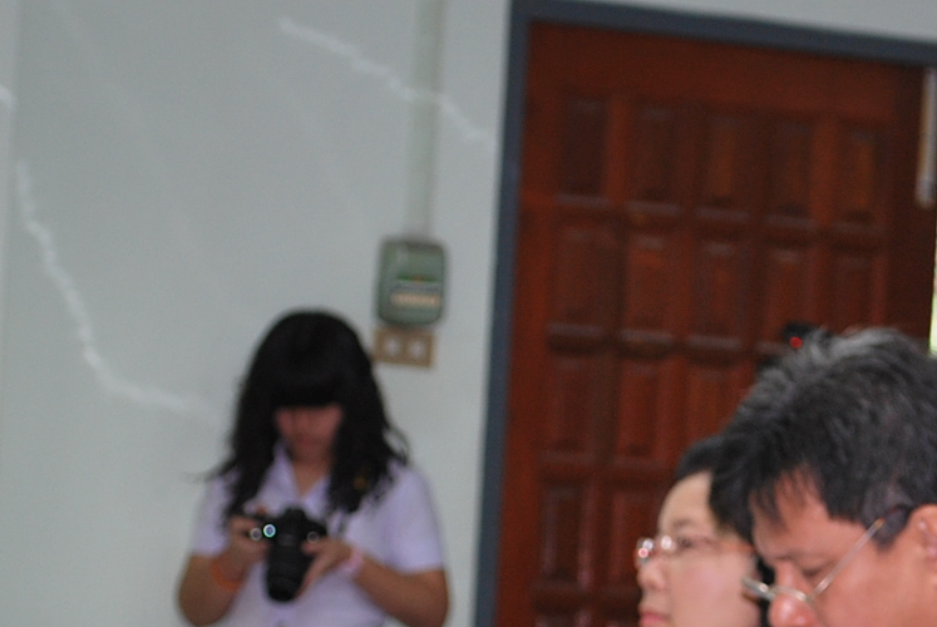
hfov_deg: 11.9
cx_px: 864
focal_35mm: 171
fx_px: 4456
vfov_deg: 8.0
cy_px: 607
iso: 200
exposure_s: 1/15
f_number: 5.6
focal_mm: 44
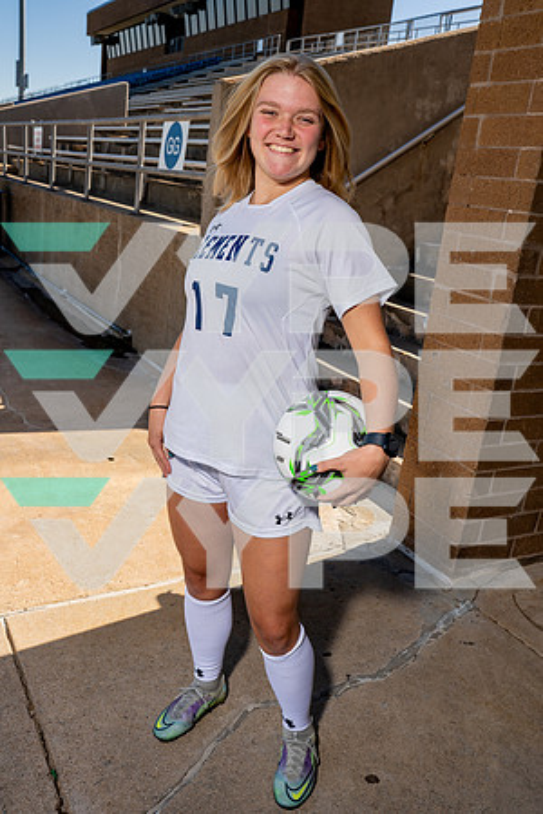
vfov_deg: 57.2
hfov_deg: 40.0
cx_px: 272
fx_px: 747
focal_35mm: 33
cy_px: 407
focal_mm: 33
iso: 100
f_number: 8
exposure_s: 1/250
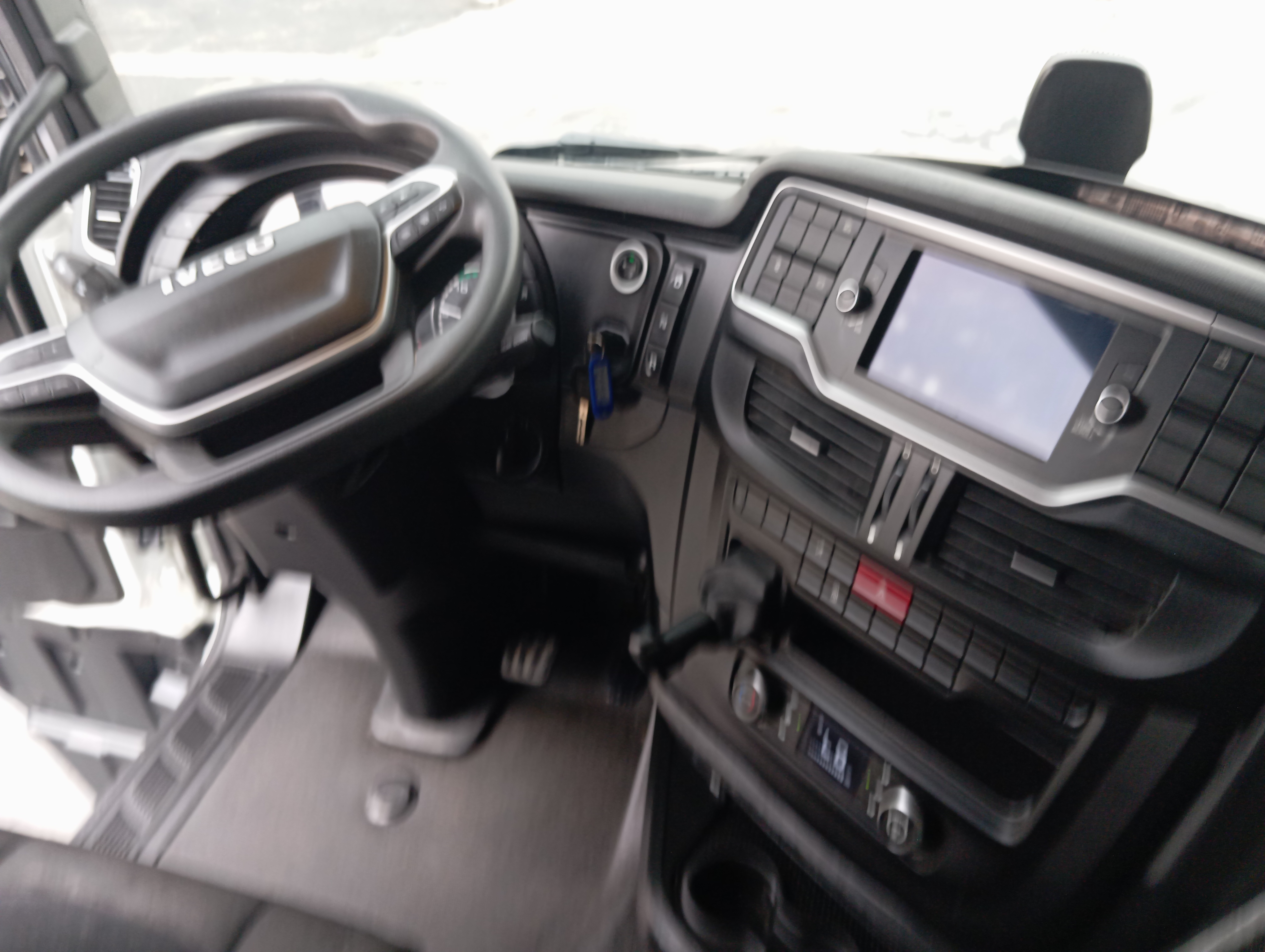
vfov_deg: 49.9
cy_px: 476
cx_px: 632
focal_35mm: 28
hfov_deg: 63.4
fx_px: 1025
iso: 186
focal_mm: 4.22
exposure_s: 1/33.3
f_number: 1.8
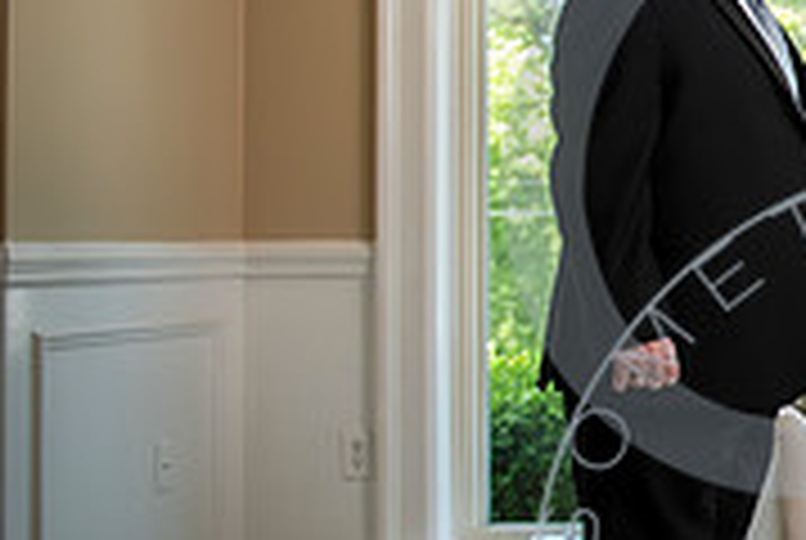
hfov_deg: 21.6
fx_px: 1749
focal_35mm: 78
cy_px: 236
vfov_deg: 17.6
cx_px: 1216
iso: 100
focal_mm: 24
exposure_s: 1/160
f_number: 2.8
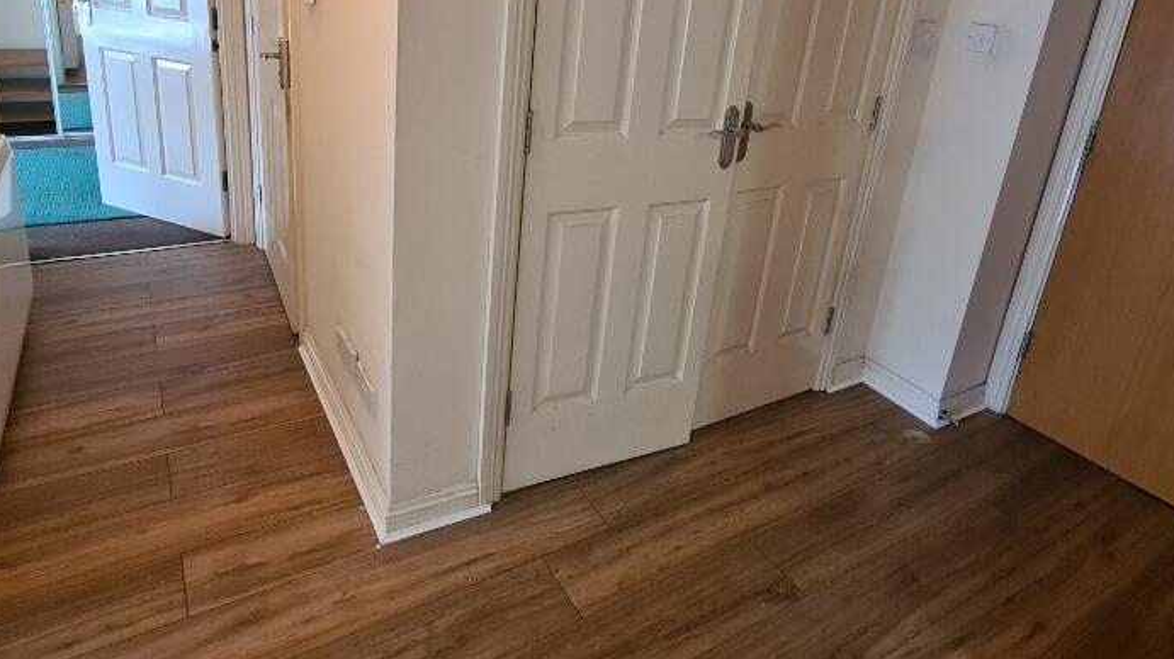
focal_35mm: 21
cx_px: 561
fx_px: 653
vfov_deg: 51.5
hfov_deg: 83.8
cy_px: 173
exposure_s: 1/33
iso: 500
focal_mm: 2.2
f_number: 2.2
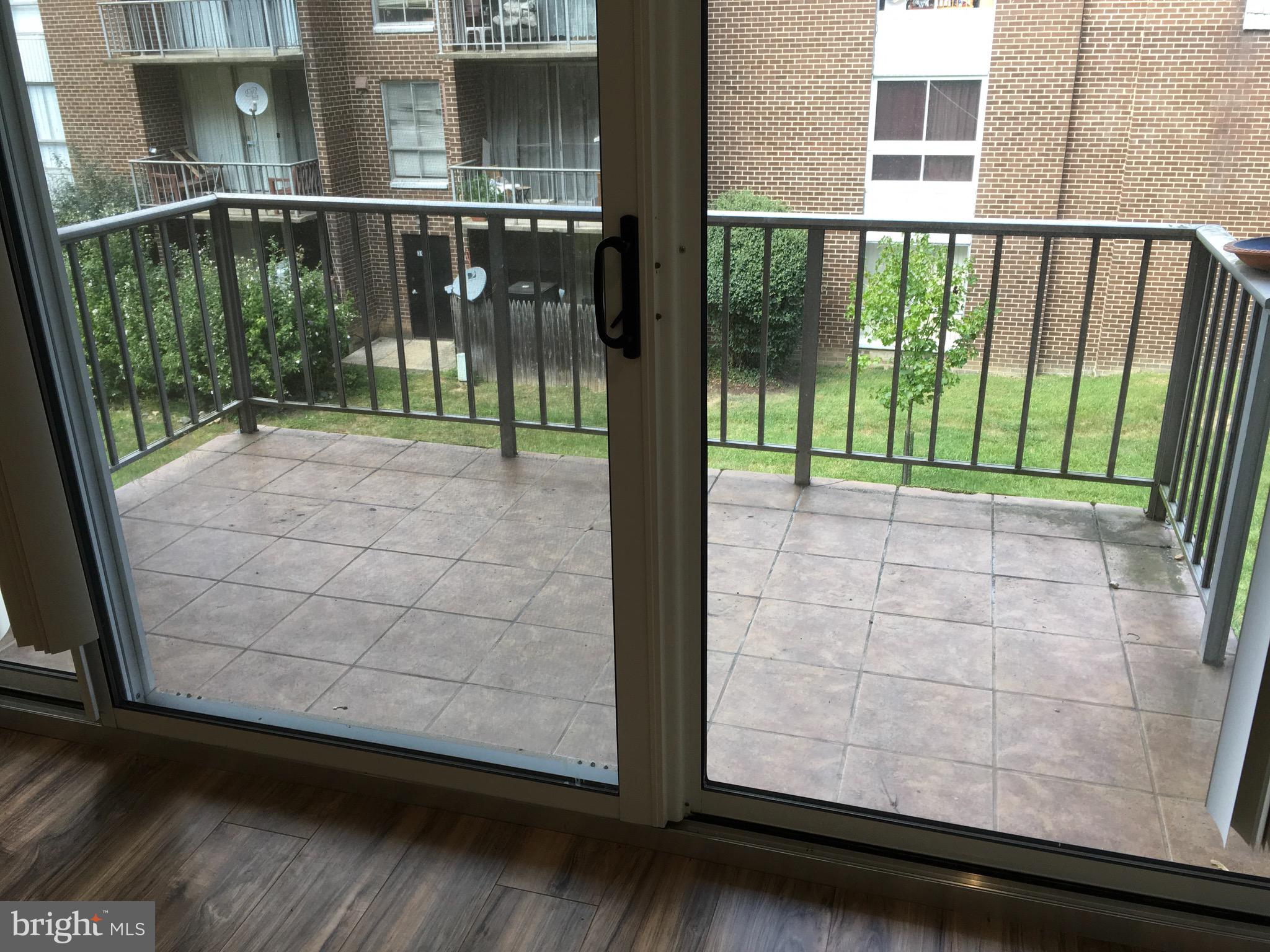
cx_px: 635
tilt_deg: -21.4
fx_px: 1064
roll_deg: +1.2
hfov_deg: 61.7
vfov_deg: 48.2
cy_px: 476
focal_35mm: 29
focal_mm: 4.15
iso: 32
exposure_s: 1/120
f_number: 2.2
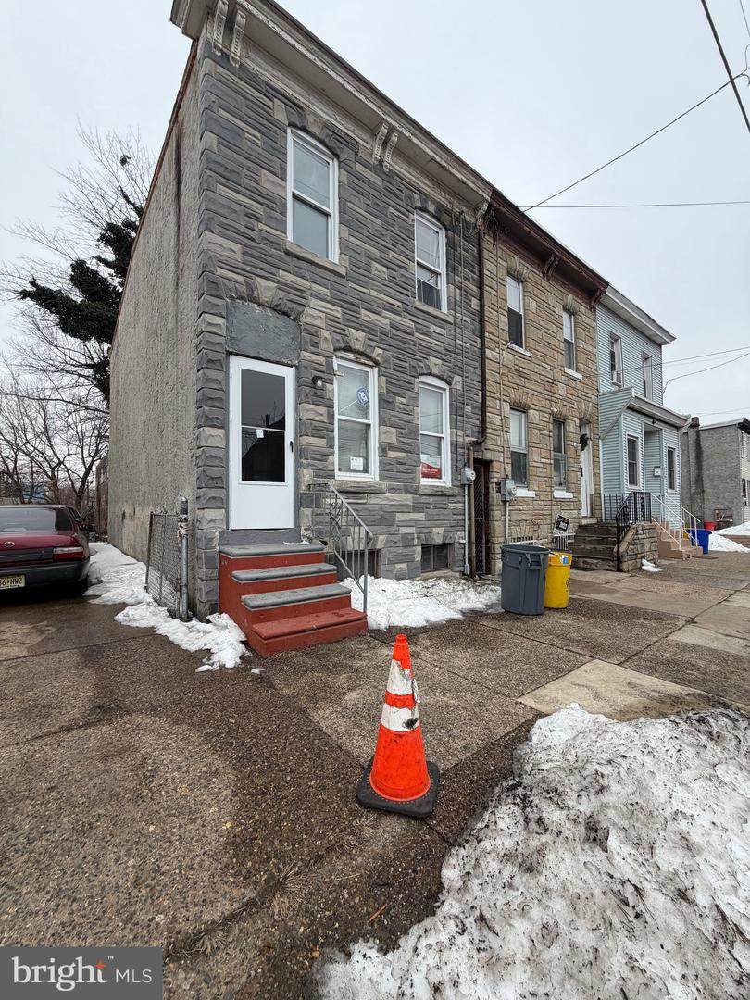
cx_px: 375
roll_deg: +0.5
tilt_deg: +0.0
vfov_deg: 102.1
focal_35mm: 14
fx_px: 404
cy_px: 500
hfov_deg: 85.7
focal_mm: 2.22
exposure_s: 1/658
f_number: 2.2
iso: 40
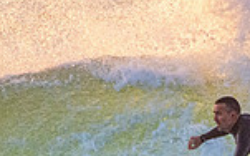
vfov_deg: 0.4
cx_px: 253
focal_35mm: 2944
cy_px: 280
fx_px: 20036
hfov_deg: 0.7
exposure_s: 1/1600
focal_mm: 500
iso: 1800
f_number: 5.6
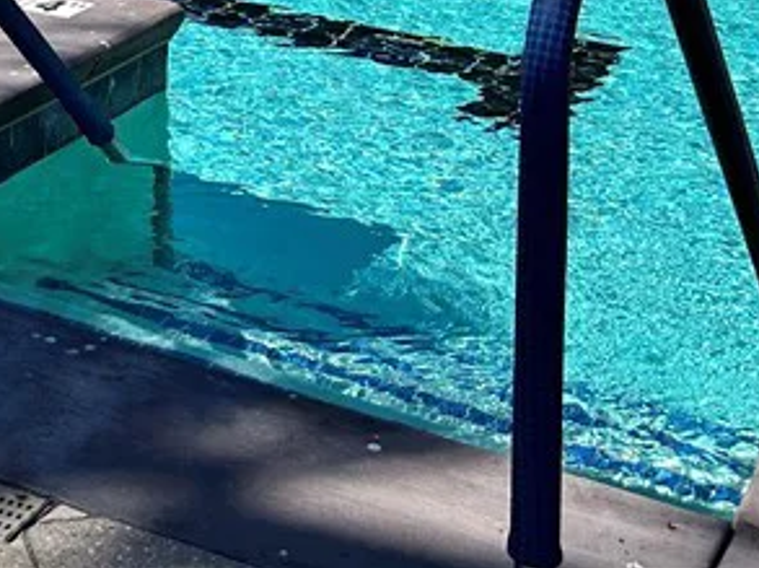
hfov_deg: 20.9
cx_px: 8
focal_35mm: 91
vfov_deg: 14.4
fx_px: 1993
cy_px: -425
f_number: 1.5
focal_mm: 5.7
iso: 50
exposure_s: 1/6211
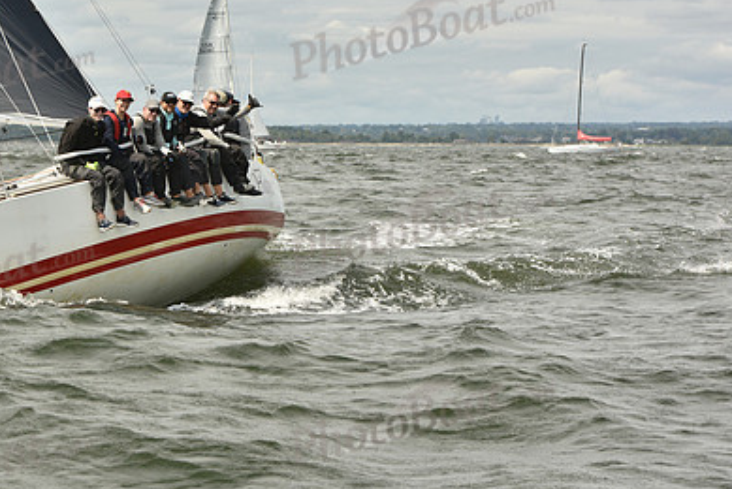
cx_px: 194
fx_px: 3337
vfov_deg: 8.4
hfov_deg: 12.5
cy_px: 155
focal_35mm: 164
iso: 250
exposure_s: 1/800
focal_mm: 110
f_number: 9
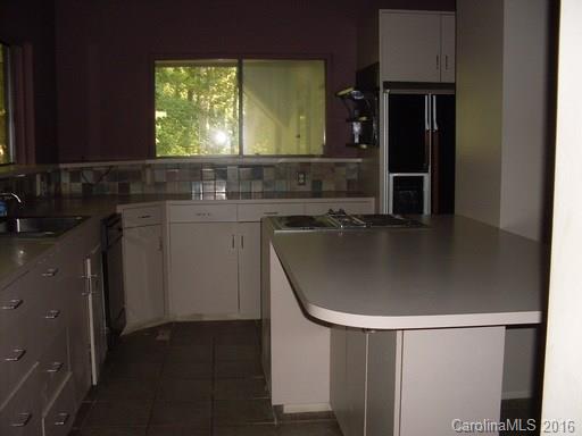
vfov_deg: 37.7
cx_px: 291
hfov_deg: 49.0
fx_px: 639
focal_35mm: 38
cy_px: 218
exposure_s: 1/45
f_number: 2.8
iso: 100
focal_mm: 6.3
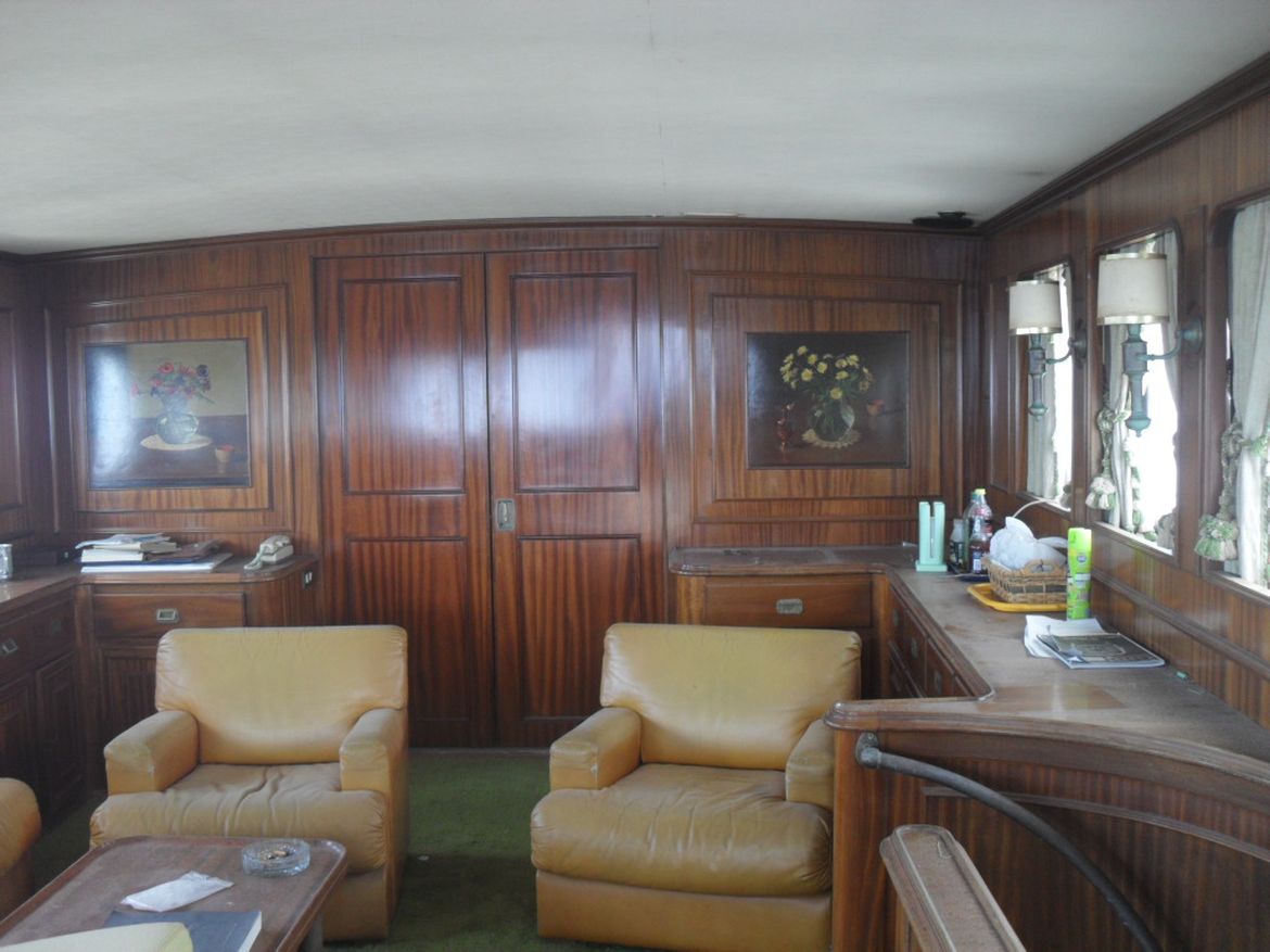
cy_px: 476
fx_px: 1284
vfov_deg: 40.7
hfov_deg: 52.6
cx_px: 635
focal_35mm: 35
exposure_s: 1/30
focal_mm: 6.2
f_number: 2.8
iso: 120
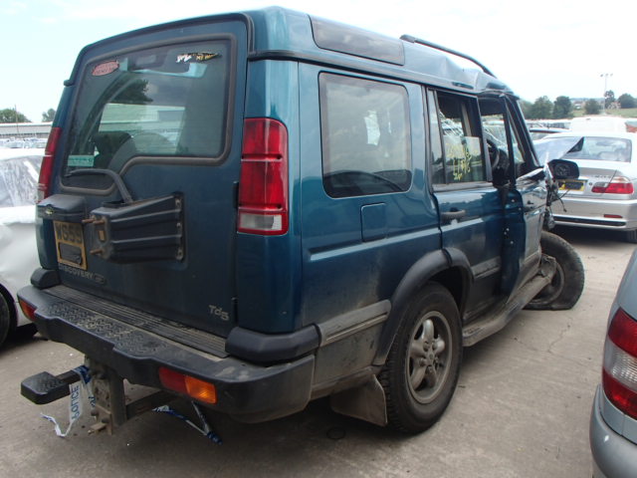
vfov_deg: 49.7
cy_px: 239
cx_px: 318
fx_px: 515
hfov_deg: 63.4
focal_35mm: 28
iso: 100
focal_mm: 5
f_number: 3.9
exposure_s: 1/250
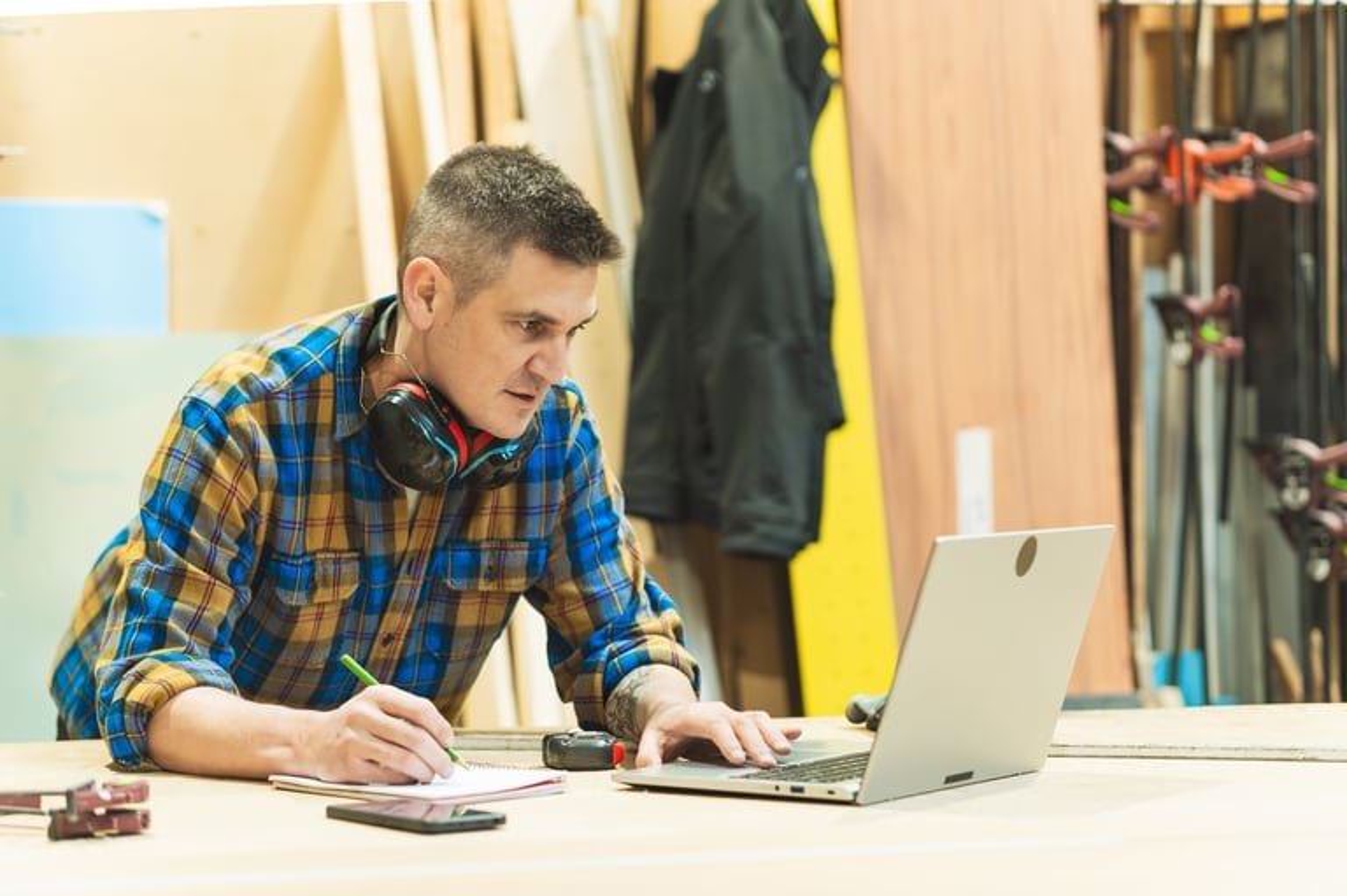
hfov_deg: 24.2
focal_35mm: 84
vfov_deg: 16.2
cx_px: 674
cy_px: 448
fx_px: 3141
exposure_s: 1/500
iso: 500
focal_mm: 56
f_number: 1.6
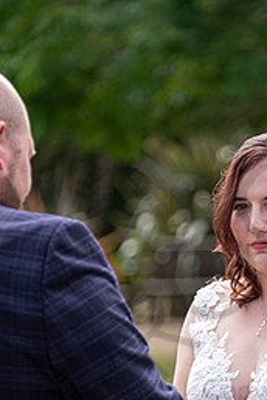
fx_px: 3084
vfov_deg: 7.4
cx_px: 228
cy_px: 324
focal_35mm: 278
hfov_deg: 5.0
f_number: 2.8
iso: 200
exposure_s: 1/1000
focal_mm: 106
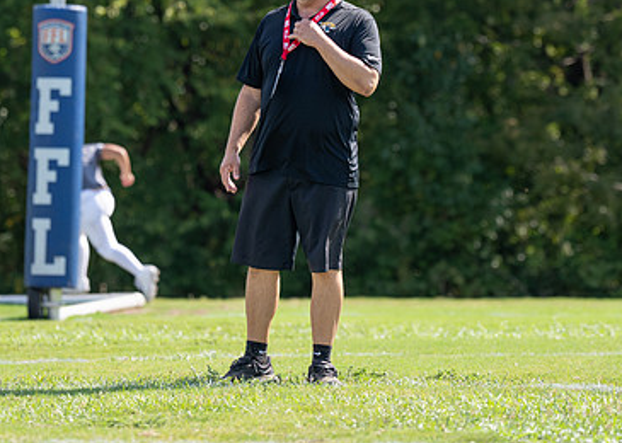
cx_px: 324
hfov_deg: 7.0
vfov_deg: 5.0
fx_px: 5083
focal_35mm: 288
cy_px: 74
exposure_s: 1/1600
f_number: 2.8
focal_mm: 134
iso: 160
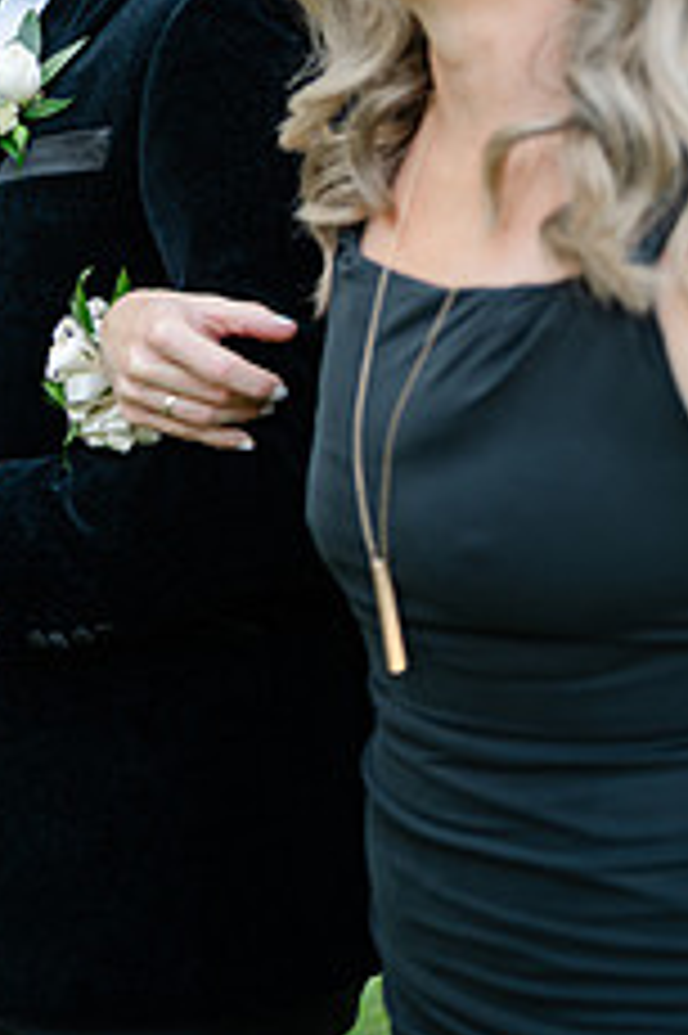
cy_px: 63
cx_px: 31
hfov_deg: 13.8
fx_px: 2813
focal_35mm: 98
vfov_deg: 20.3
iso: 100
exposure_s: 1/320
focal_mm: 50
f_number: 1.8
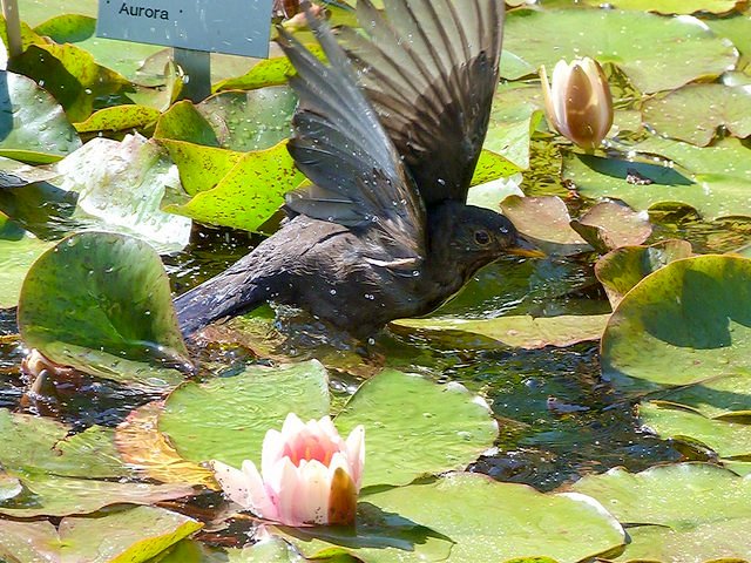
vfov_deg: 4.0
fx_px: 8006
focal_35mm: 369
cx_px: 376
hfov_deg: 5.4
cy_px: 282
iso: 500
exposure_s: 1/640
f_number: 5.6
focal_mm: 66.3
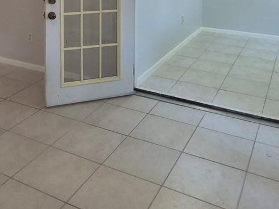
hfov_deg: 44.0
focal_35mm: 42
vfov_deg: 29.4
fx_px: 338
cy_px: -44
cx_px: 87
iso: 100
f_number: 2.2
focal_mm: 2.2
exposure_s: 1/60
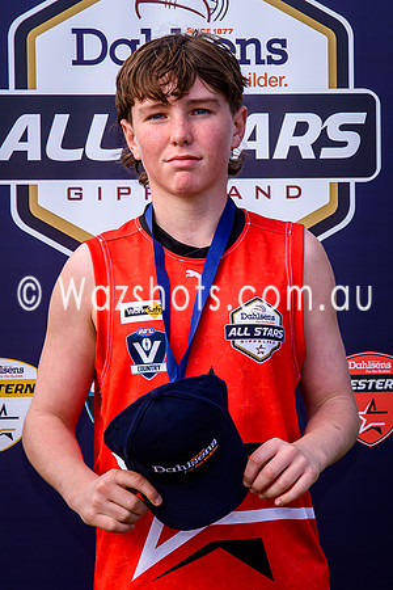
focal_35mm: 155
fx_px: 2531
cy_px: 287
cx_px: 216
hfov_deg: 8.9
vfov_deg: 13.3
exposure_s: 1/160
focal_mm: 52
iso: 100
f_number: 5.6
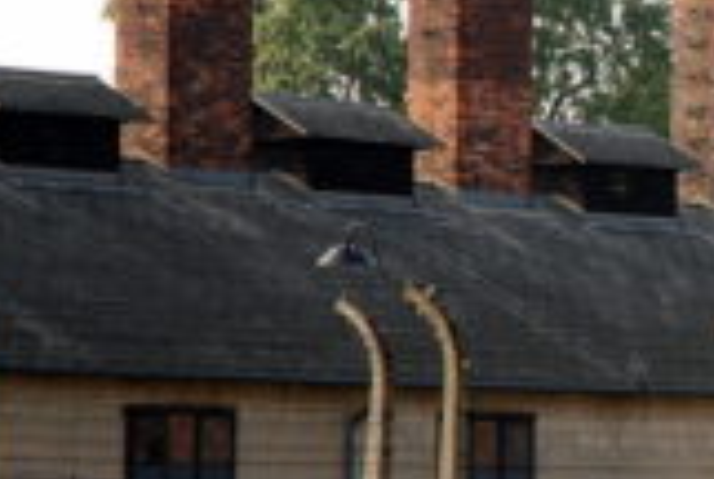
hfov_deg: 6.7
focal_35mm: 304
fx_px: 6032
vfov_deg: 4.5
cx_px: 1060
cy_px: 277
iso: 100
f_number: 4.5
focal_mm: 65
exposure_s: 1/160
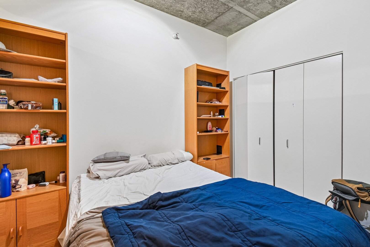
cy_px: 124
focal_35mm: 15
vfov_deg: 77.3
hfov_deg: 100.4
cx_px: 185
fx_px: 154
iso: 400
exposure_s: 1/6
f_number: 8
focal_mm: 10
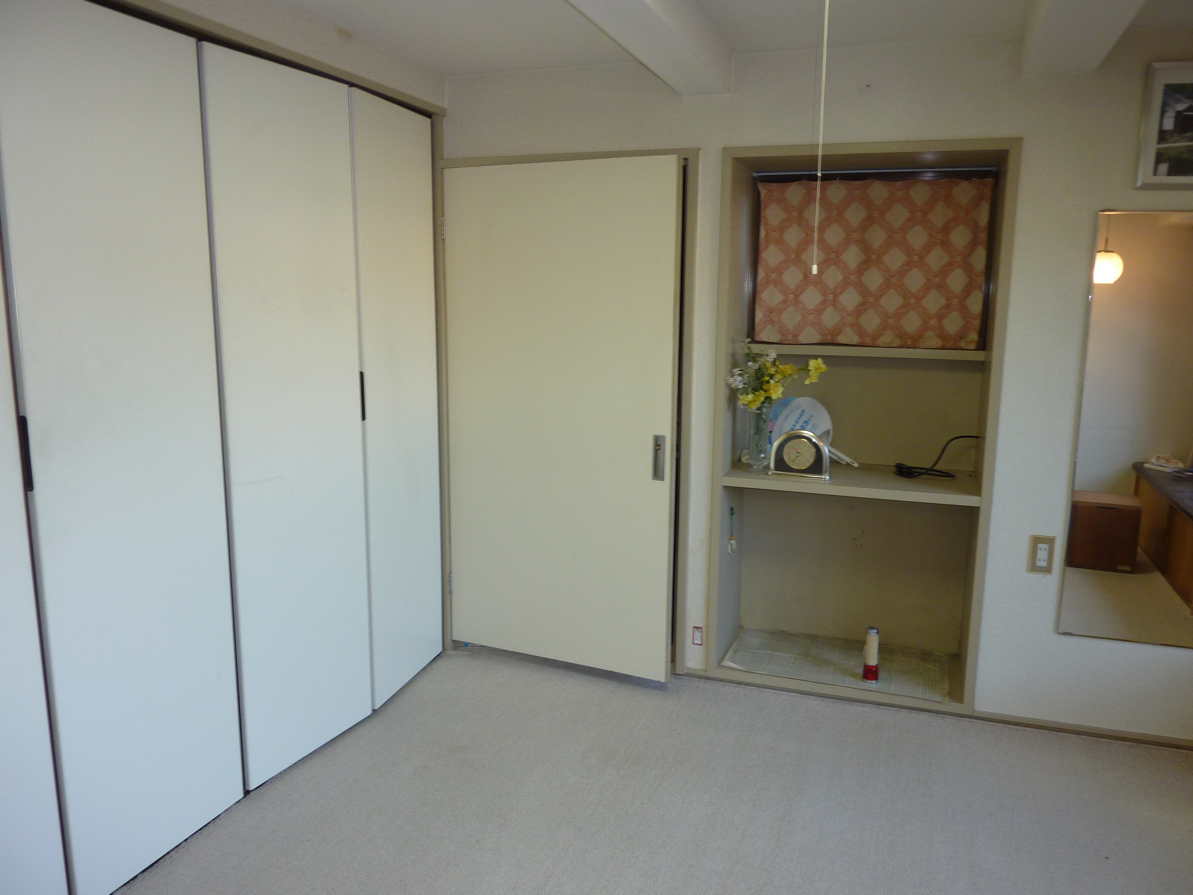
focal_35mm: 25
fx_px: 862
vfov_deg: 54.9
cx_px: 596
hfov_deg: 69.4
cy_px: 448
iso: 100
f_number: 3.3
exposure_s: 1/30
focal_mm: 4.1
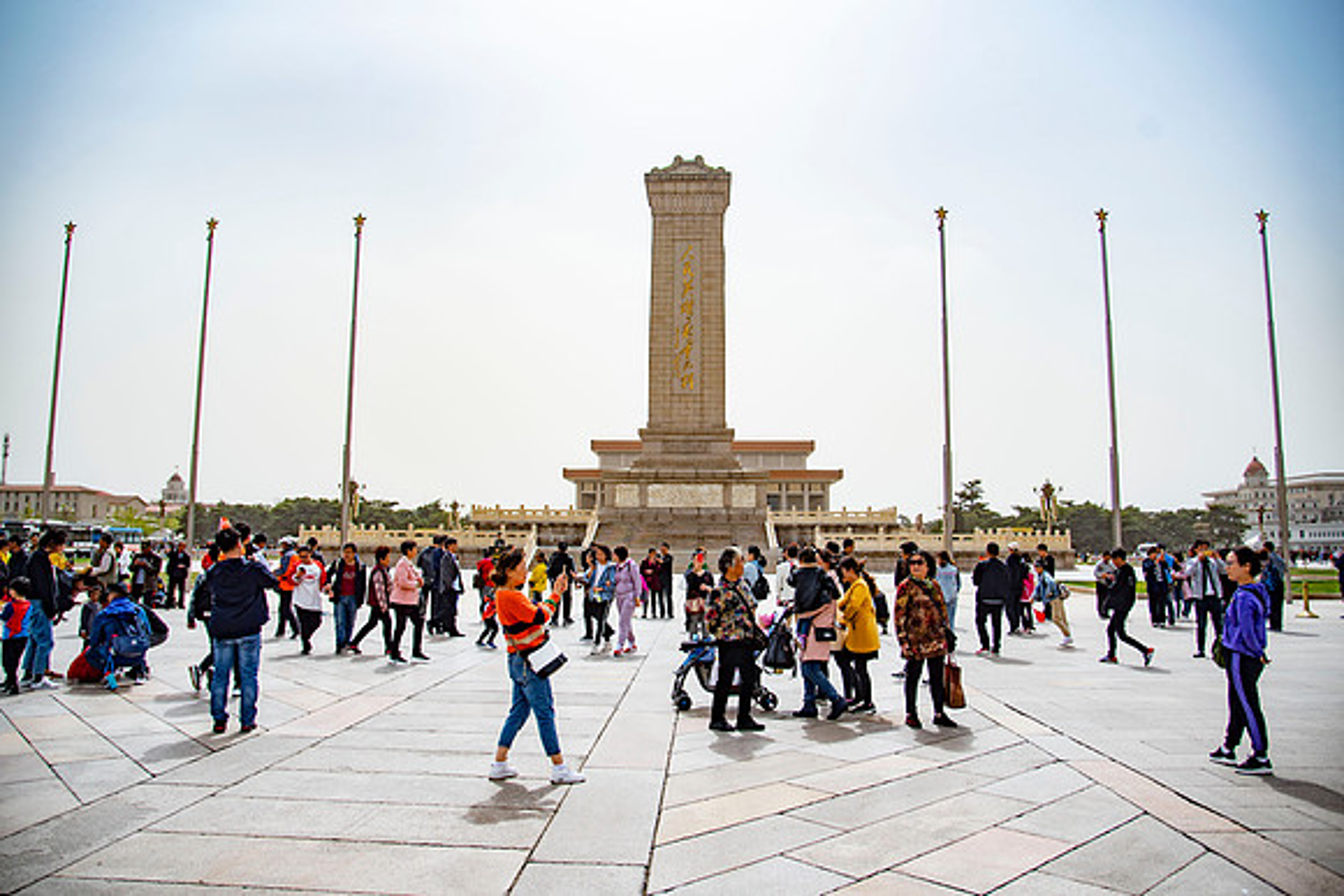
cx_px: 660
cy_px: 442
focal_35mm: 25
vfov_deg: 52.1
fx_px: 916
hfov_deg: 72.5
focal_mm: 24
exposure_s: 1/1250
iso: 100
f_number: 4
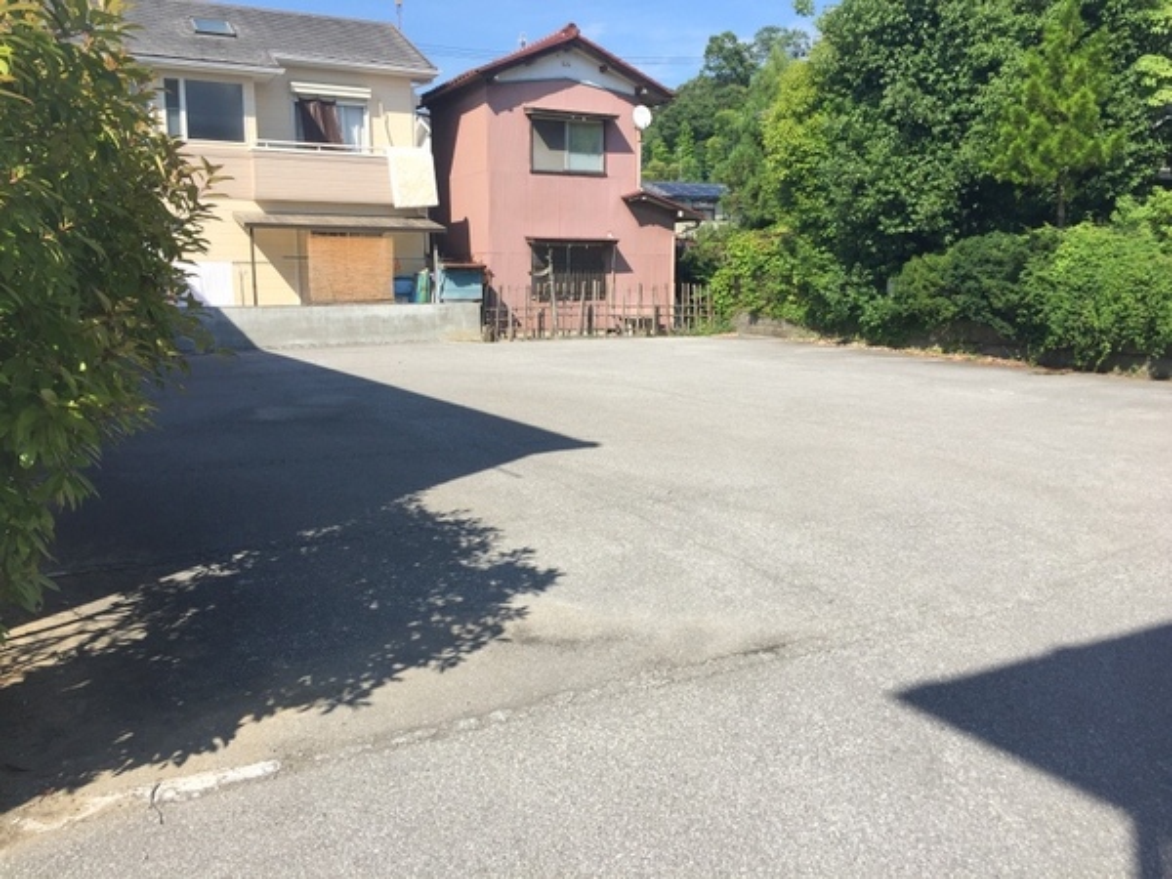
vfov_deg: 48.2
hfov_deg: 61.7
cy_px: 440
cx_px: 586
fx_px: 982
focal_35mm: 29
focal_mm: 4.15
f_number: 2.2
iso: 32
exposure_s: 1/1364
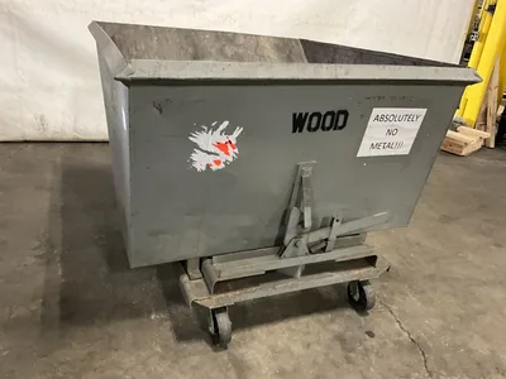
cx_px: 253
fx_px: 424
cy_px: 190
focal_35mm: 29
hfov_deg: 61.7
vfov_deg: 48.2
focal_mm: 3
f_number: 1.8
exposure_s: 1/36
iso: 320
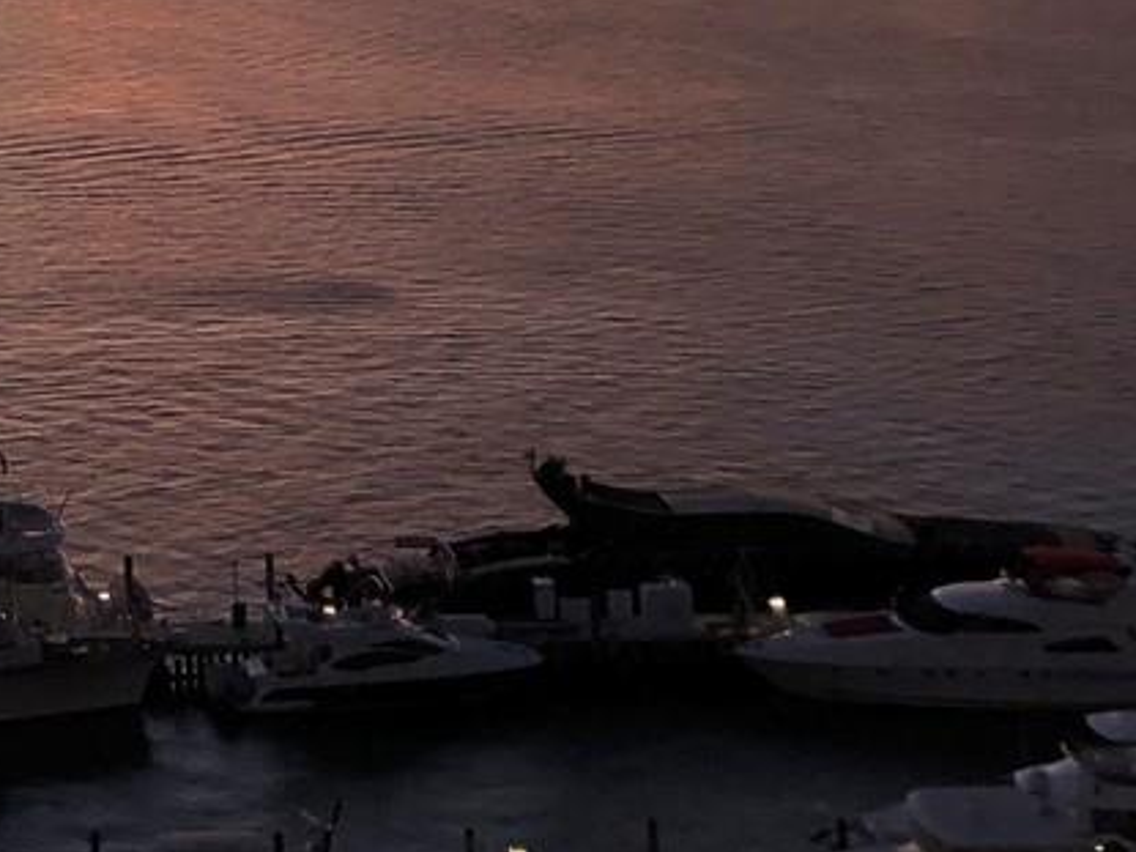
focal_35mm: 108
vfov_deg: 12.7
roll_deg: +1.8
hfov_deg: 17.3
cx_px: -263
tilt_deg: +2.8
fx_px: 3543
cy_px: -564
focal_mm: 3.99
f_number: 1.8
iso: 125
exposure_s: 1/60
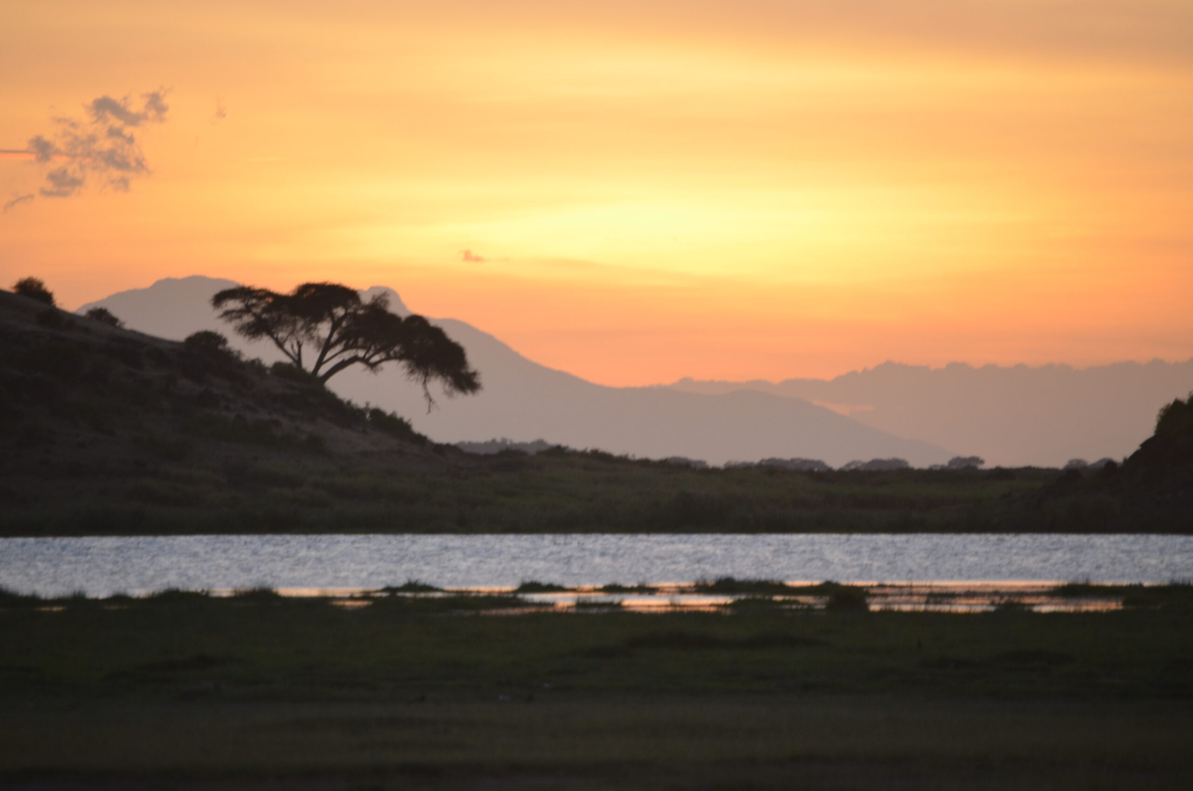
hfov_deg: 6.9
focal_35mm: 300
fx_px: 9922
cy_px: 396
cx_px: 596
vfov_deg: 4.6
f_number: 5.6
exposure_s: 1/125
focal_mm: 200
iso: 400
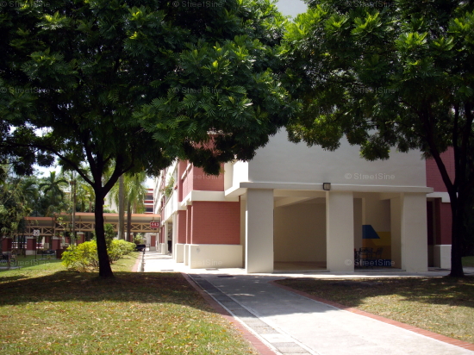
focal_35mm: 37
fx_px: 506
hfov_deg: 50.2
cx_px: 237
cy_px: 178
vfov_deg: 38.6
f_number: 5.6
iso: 80
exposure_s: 1/160
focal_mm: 6.2
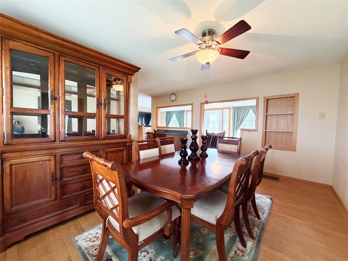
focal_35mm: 14
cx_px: 174
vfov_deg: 85.7
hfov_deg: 102.1
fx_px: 141
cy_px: 130
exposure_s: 1/60
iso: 500
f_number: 2.2
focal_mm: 2.22
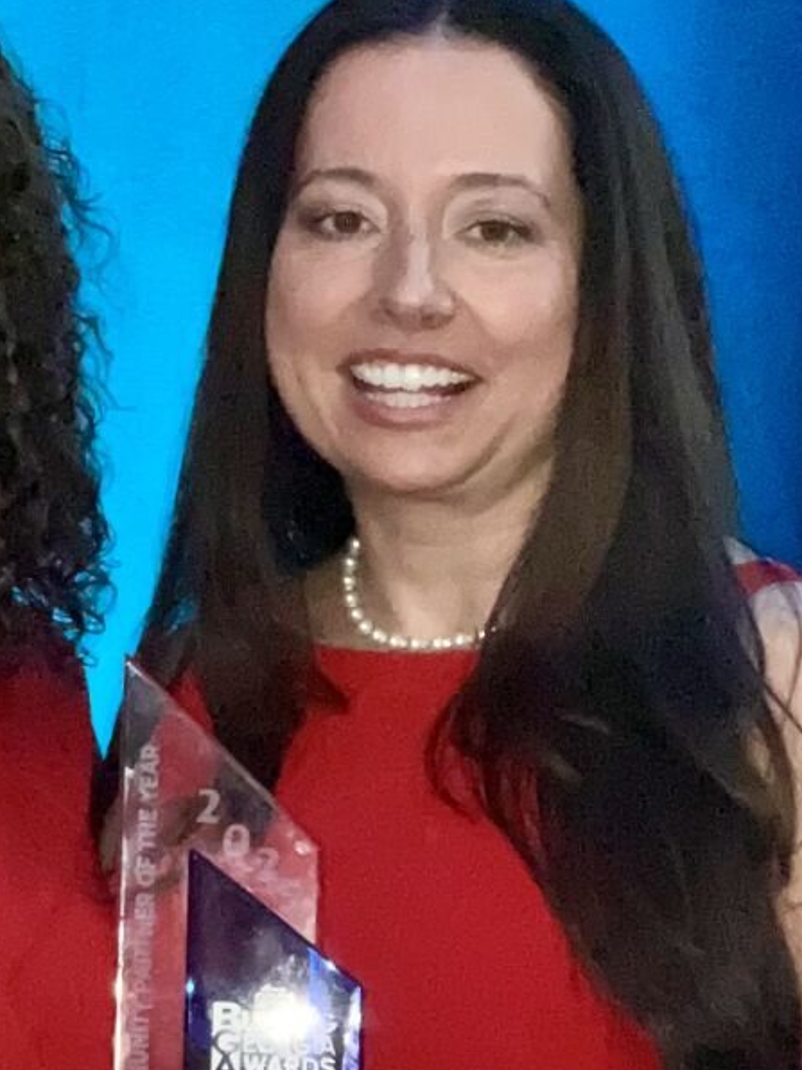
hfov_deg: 6.9
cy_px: 1152
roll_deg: -1.1
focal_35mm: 215
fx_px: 6642
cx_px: 62
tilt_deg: -3.0
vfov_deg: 9.1
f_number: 2.8
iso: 1600
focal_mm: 9
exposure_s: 1/34
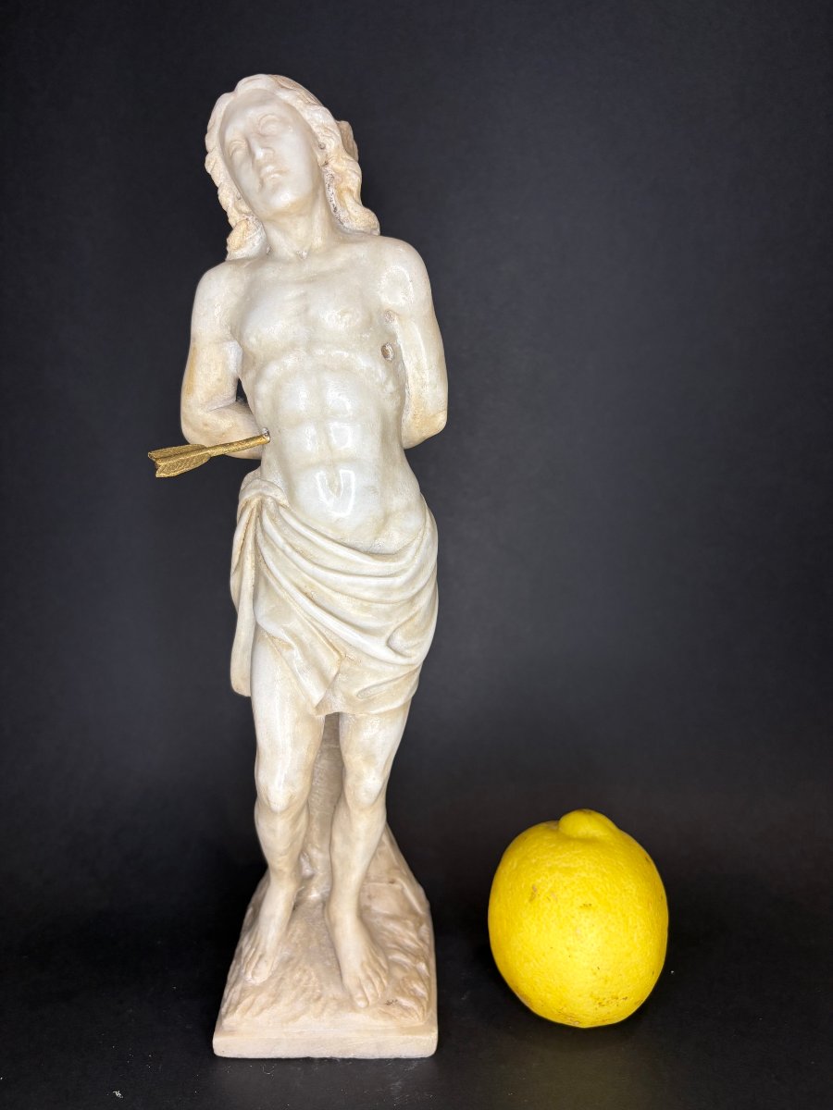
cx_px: 416
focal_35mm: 26
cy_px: 555
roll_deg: -0.5
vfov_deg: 67.3
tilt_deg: -6.3
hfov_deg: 53.1
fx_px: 834
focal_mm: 5.96
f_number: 1.6
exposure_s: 1/121
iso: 100
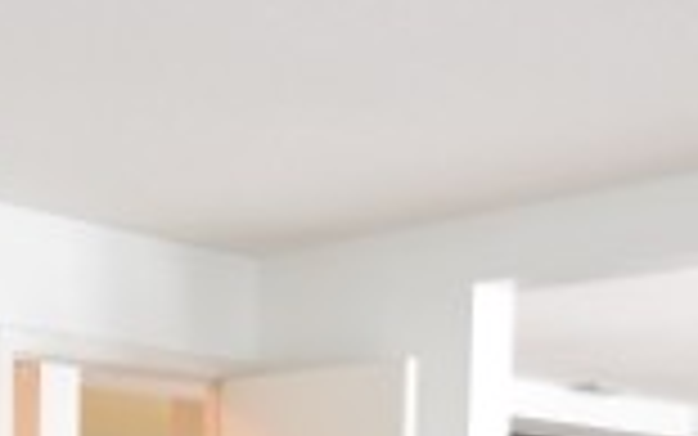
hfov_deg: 28.9
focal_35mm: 71
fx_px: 1351
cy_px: 674
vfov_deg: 16.5
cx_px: 266
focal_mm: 10
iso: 800
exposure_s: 1/45
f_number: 3.5
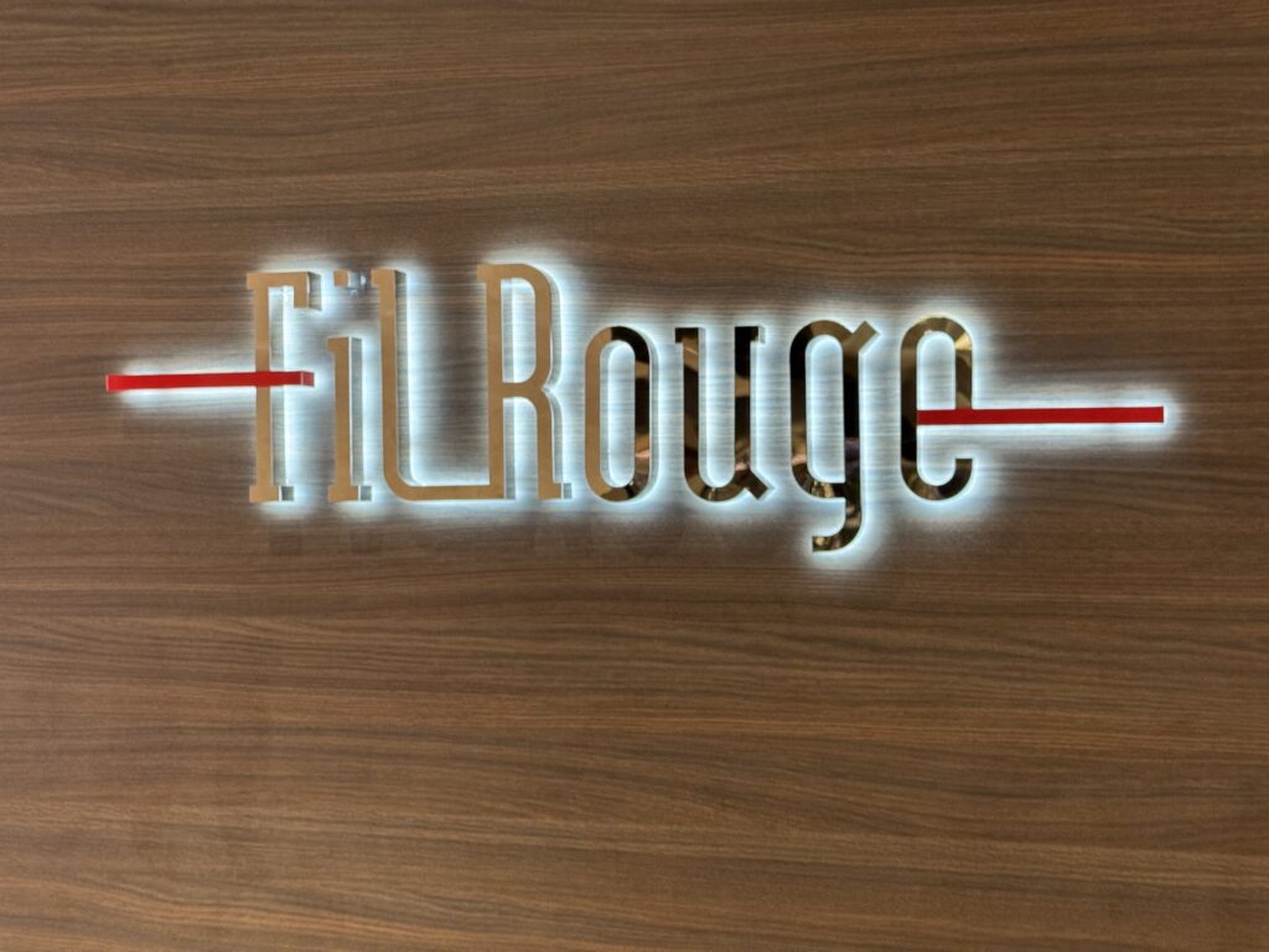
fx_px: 1760
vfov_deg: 30.3
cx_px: 634
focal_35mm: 48
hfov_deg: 39.7
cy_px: 476
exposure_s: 1/41
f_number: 1.78
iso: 250
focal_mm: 6.76
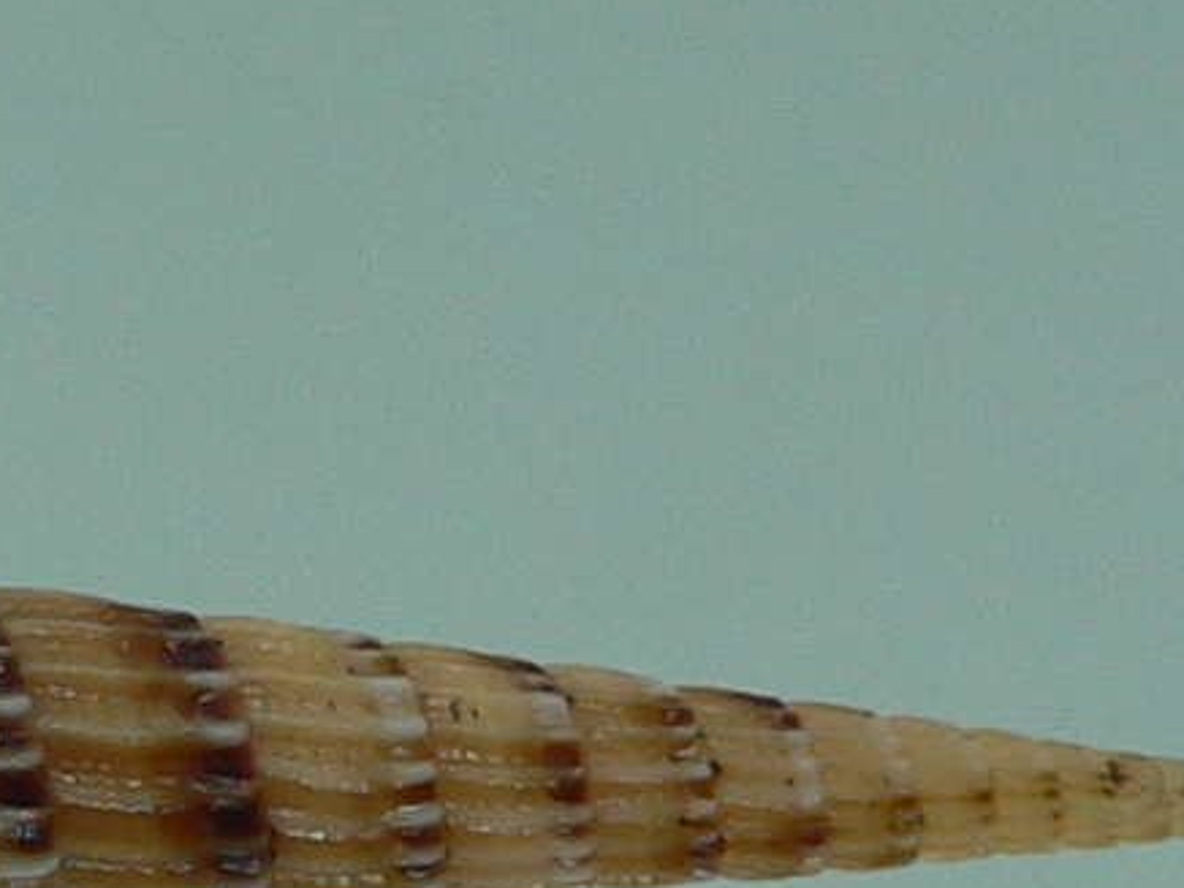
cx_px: -467
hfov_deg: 11.8
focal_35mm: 162
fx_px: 5541
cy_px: 978
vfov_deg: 9.1
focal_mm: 4.6
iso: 80
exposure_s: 1/60
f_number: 2.8
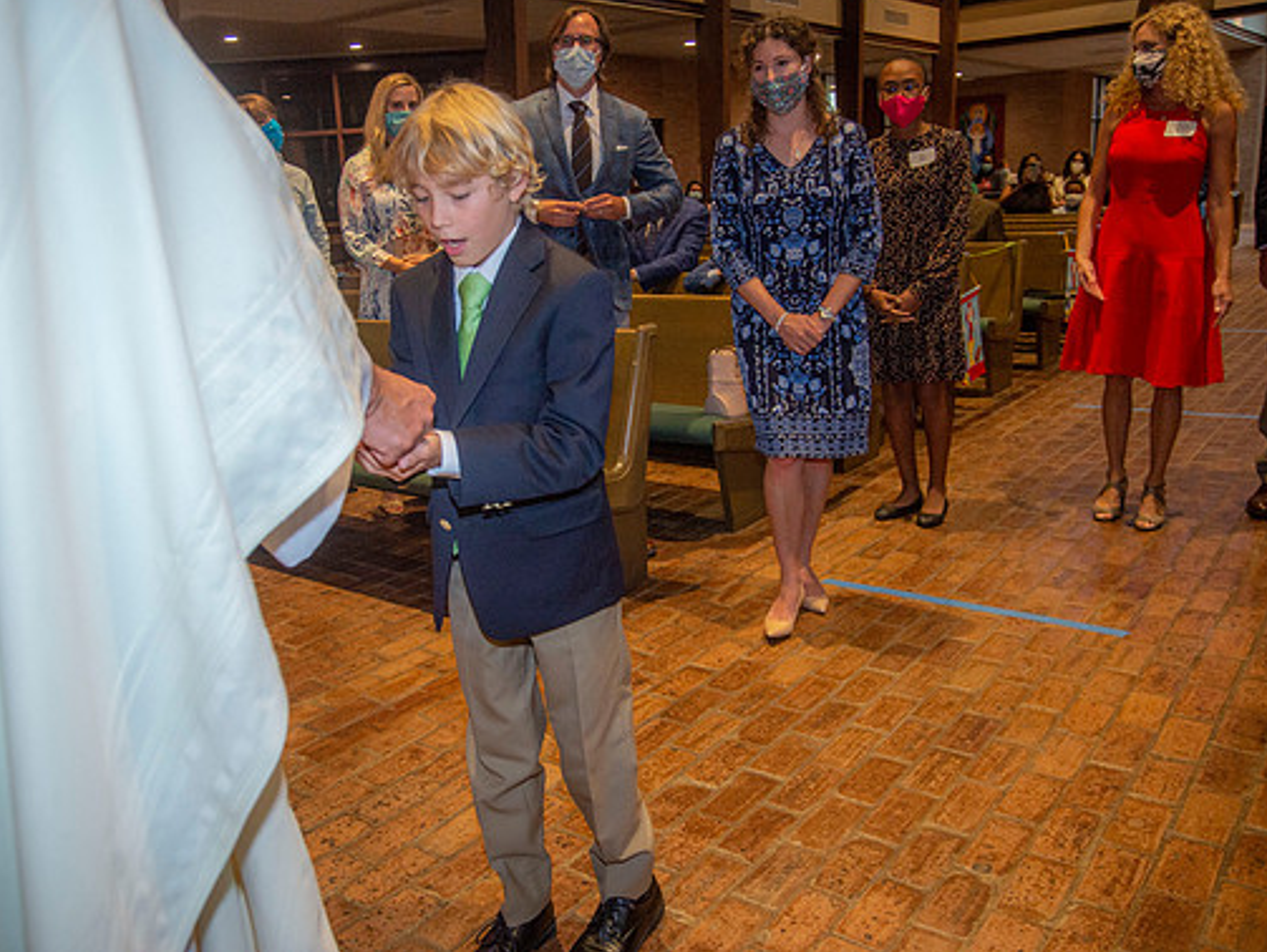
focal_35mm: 31
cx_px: 564
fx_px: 1135
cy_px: 468
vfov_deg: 45.5
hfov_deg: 58.2
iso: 1600
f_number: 5.6
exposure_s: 1/200
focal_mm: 28
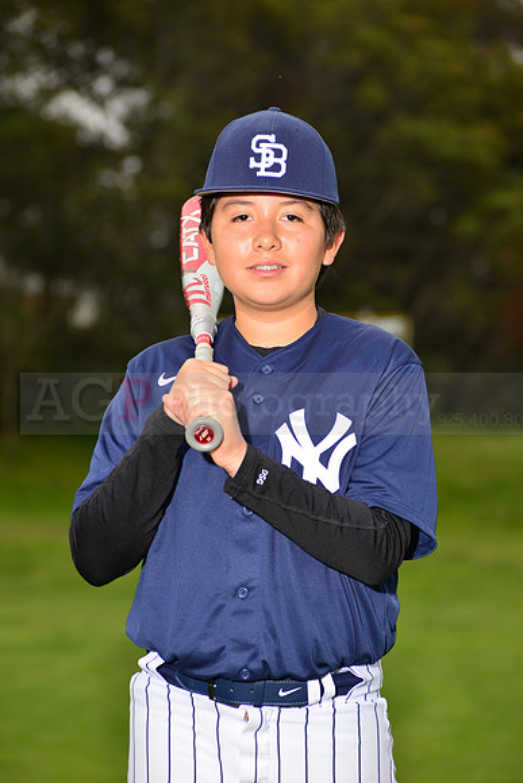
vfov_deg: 12.8
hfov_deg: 8.6
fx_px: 3484
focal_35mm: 160
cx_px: 262
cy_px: 392
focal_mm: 160
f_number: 6.3
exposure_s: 1/200
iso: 200
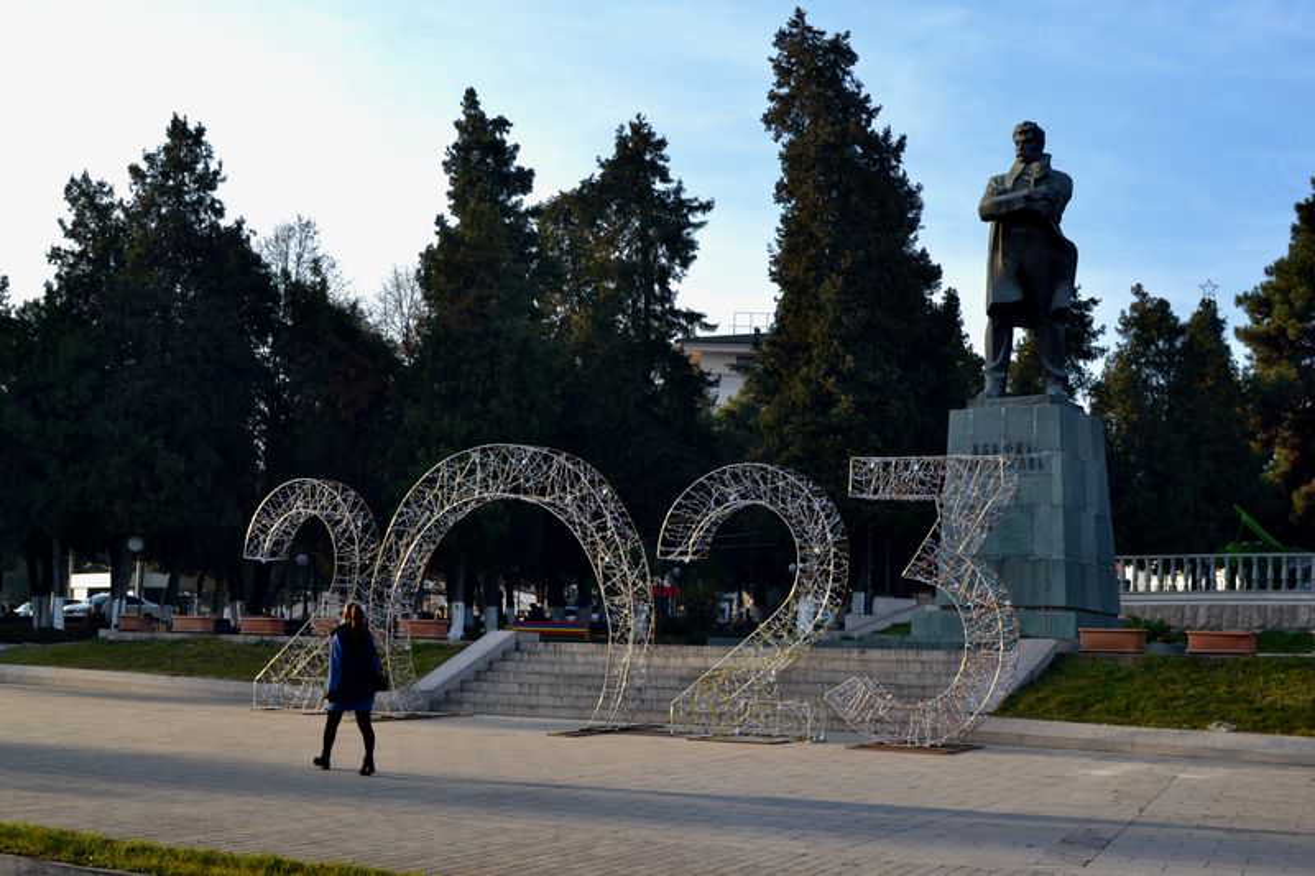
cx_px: 658
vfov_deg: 25.7
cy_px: 438
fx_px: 1917
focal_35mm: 52
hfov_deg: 37.9
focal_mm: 35
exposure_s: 1/125
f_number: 5.6
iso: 100
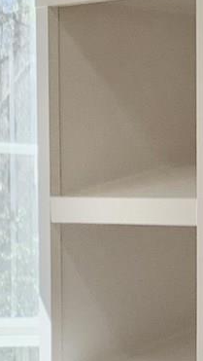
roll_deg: -1.5
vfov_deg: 11.9
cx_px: 461
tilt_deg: -6.5
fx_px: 1682
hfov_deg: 6.6
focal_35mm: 176
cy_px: 473
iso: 25
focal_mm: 4.25
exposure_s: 1/305
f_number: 1.8
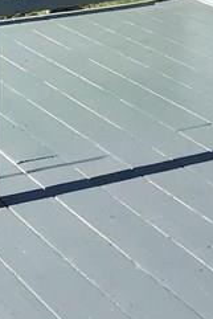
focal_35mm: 137
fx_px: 1214
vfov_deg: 14.0
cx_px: 523
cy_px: -155
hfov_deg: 9.0
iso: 25
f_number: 2.4
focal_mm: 3.3
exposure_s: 1/1597
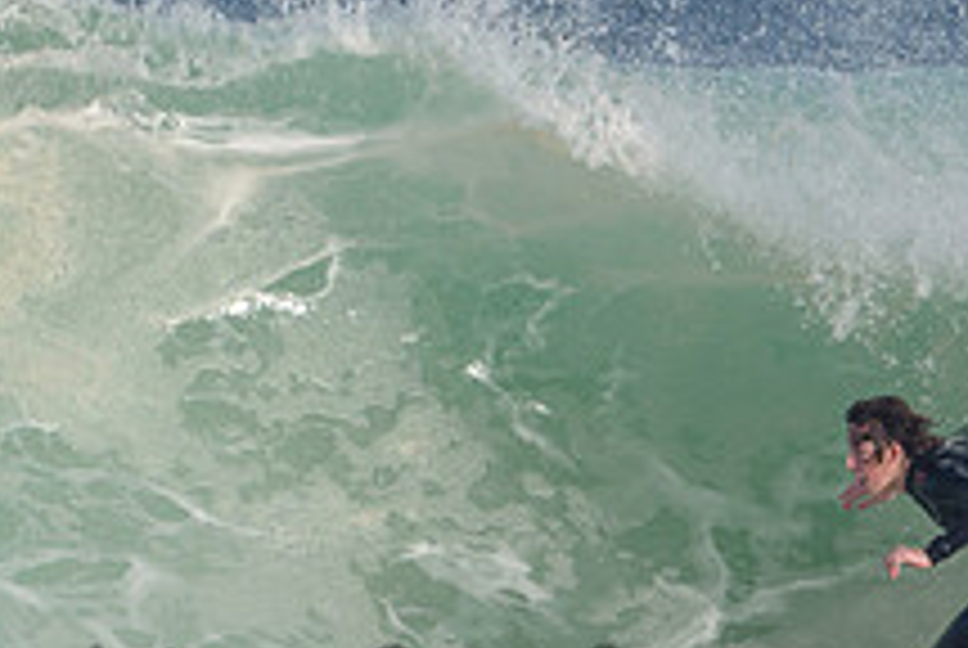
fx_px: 44400
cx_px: 842
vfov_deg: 0.8
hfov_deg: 1.2
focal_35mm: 1649
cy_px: 637
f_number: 5.6
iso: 180
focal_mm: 500
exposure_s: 1/2000
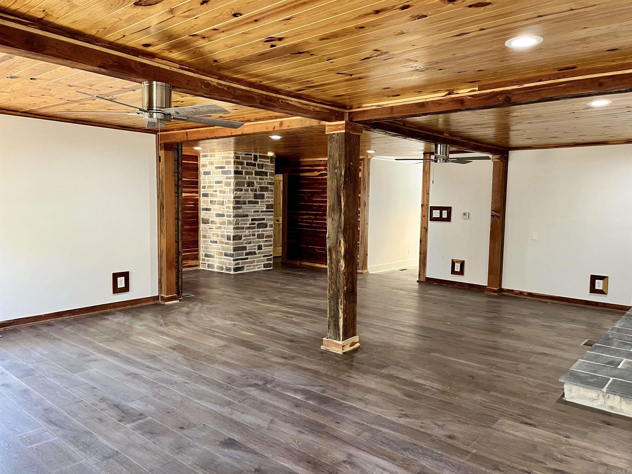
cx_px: 316
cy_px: 237
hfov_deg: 67.3
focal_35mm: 26
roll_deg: -0.8
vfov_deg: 53.1
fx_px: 475
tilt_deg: -5.1
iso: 200
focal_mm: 5.1
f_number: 1.6
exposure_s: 1/60
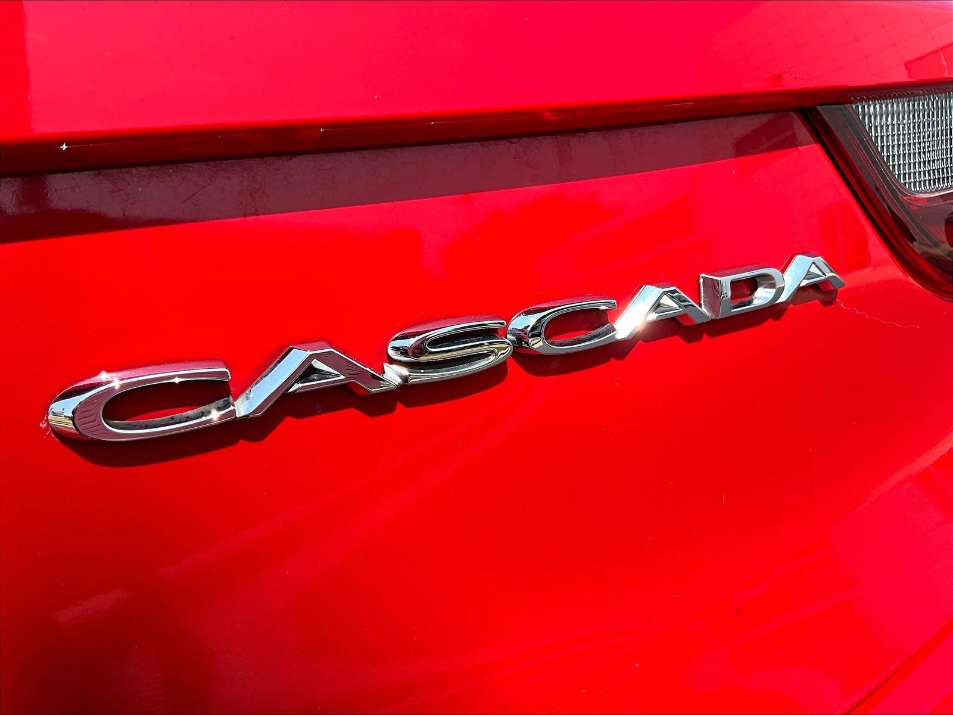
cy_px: 358
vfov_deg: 48.2
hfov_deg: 61.7
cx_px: 476
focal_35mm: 29
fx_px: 798
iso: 25
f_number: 1.8
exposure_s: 1/770
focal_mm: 3
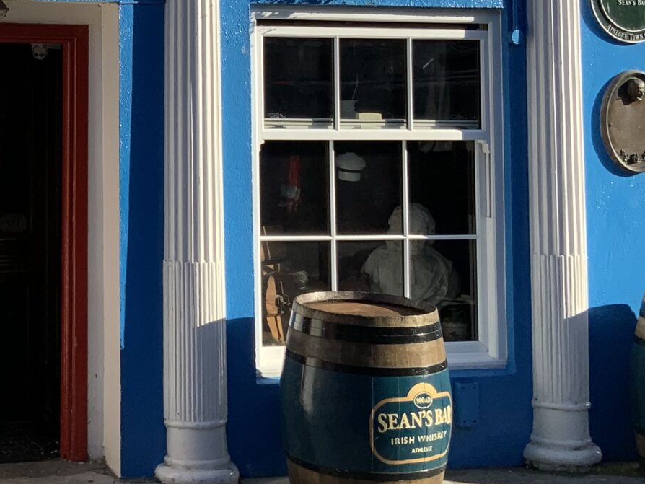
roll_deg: -0.9
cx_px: -28
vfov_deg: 17.3
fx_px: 1547
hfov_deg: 22.5
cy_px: -22
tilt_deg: +3.6
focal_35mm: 83
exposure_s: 1/1534
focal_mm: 3
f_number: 1.8
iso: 16
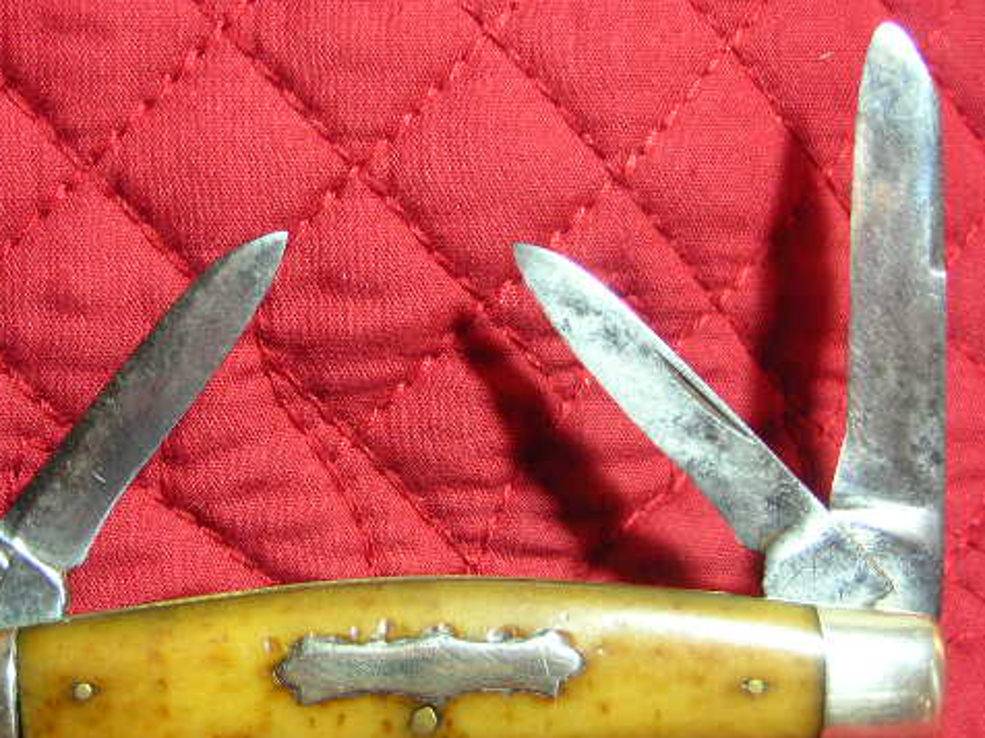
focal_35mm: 74
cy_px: 395
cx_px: 370
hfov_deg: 26.2
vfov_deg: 19.9
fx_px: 2106
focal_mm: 9.1
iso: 112
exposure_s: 1/3.9
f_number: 3.6
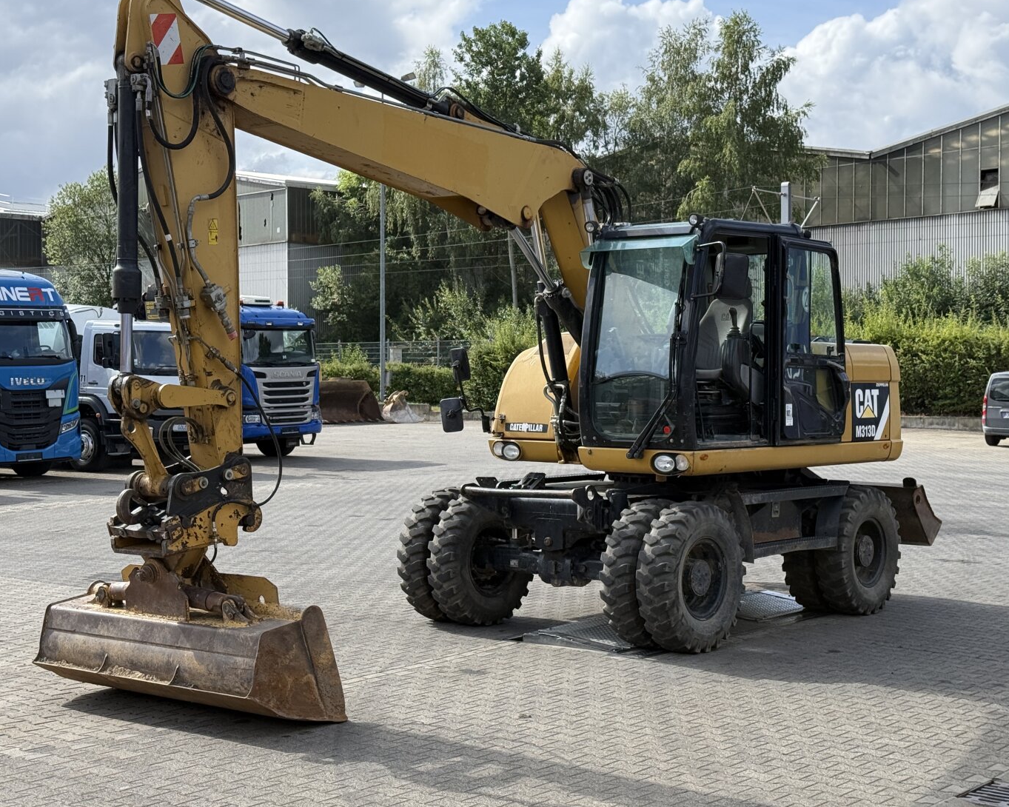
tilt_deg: +0.4
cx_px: 531
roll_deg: -0.4
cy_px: 375
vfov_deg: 27.6
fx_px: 1642
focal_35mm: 55
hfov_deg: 34.1
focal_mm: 6.76
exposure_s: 1/2865
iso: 100
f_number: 1.78
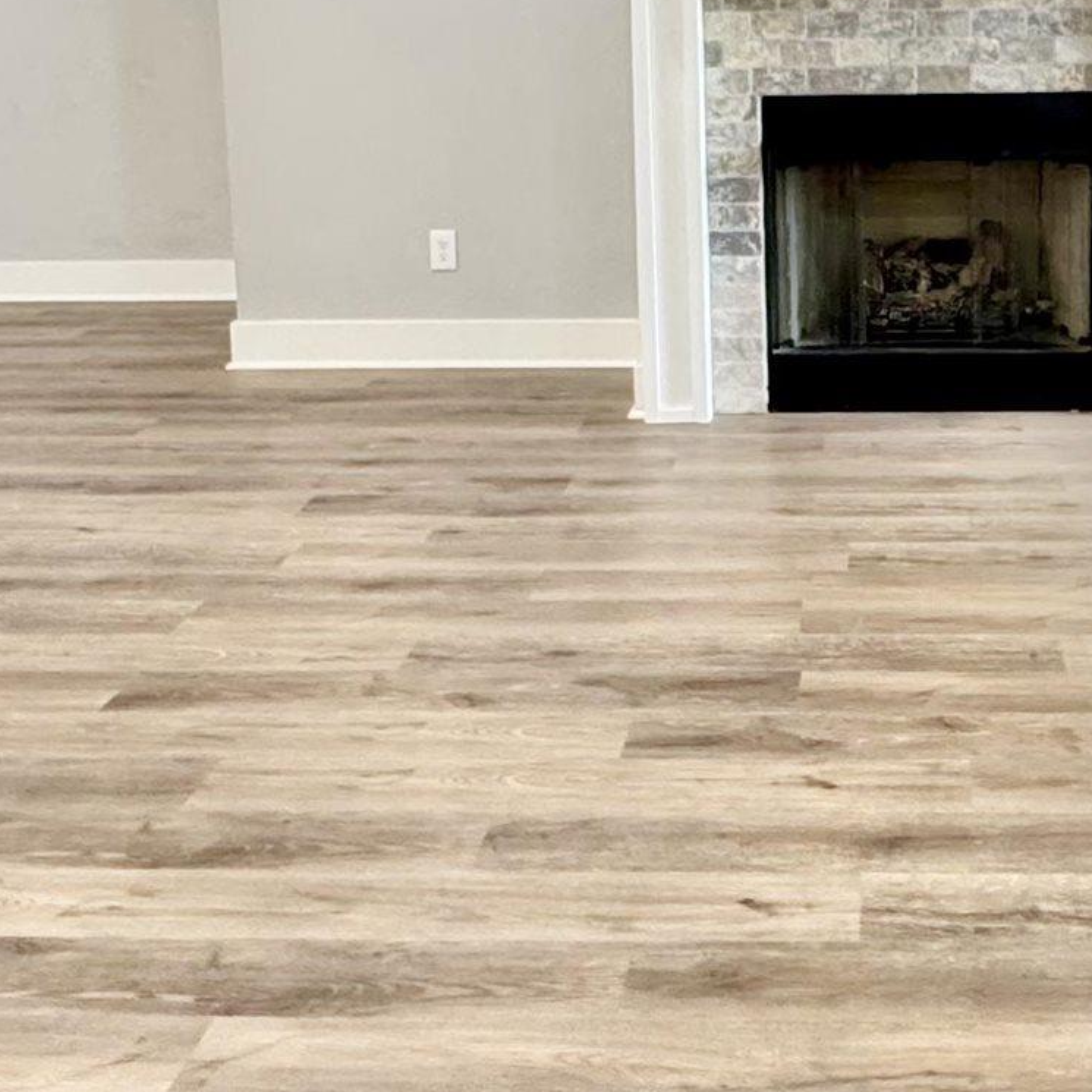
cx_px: 837
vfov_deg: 32.5
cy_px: 224
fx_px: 1820
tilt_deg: -8.9
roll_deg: +0.1
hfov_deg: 32.7
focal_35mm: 51
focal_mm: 2.22
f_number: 2.2
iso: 500
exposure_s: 1/60
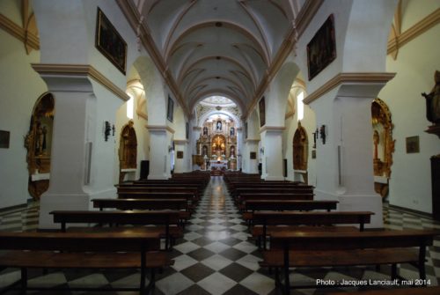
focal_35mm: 15
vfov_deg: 77.5
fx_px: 184
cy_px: 148
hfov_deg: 100.3
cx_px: 220
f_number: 3.5
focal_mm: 10
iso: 1250
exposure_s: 1/8
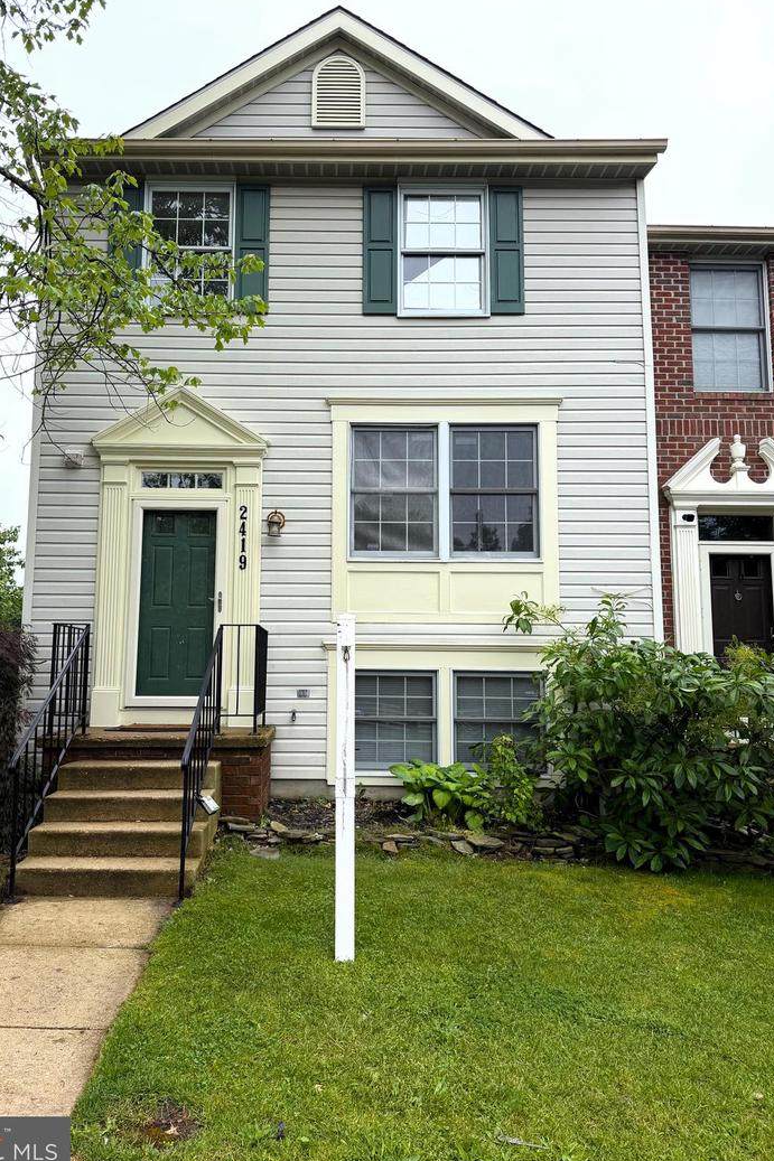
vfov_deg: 69.4
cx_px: 327
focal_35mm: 26
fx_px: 839
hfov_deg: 49.4
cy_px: 577
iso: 100
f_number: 1.78
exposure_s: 1/2801
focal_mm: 6.76
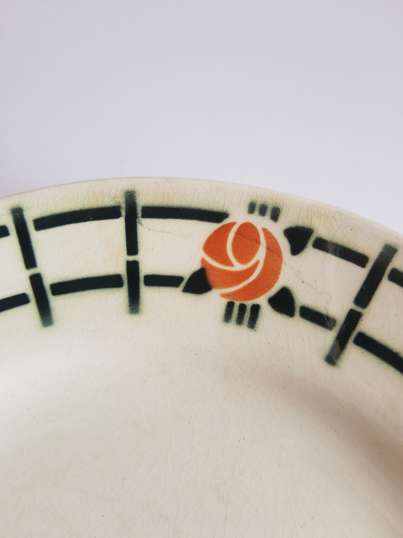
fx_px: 404
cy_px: 269
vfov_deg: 67.3
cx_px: 202
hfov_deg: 53.1
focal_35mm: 26
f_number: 1.8
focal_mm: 3.95
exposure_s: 1/109
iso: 40
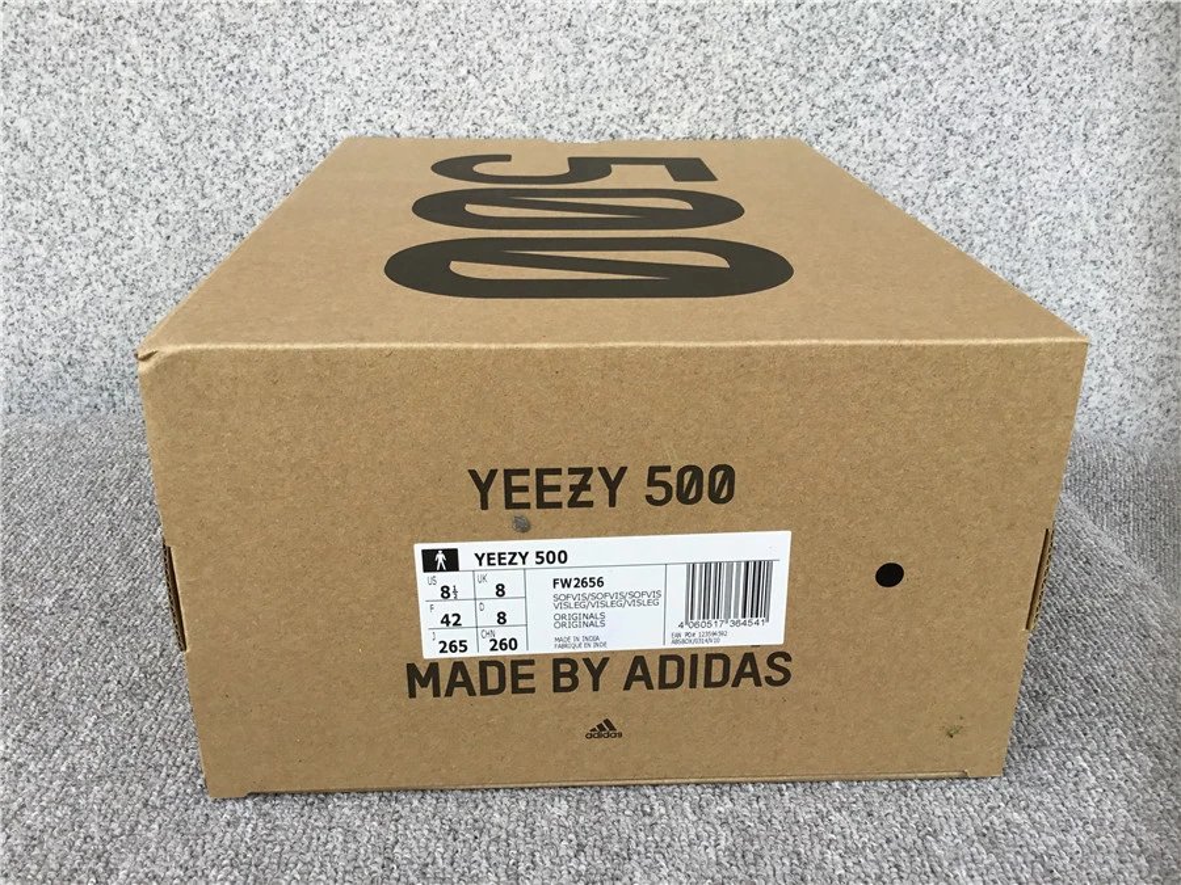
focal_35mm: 31
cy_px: 442
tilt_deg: -24.1
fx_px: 1058
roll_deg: -0.9
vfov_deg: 45.4
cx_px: 590
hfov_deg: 58.4
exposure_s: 1/166
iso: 25
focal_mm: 3.3
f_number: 2.4
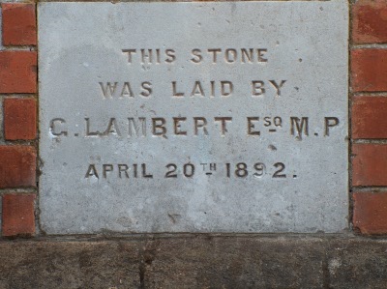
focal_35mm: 159
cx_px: 194
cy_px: 144
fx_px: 1775
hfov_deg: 12.4
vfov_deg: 9.3
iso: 100
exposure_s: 1/192
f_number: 7.2
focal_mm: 32.67
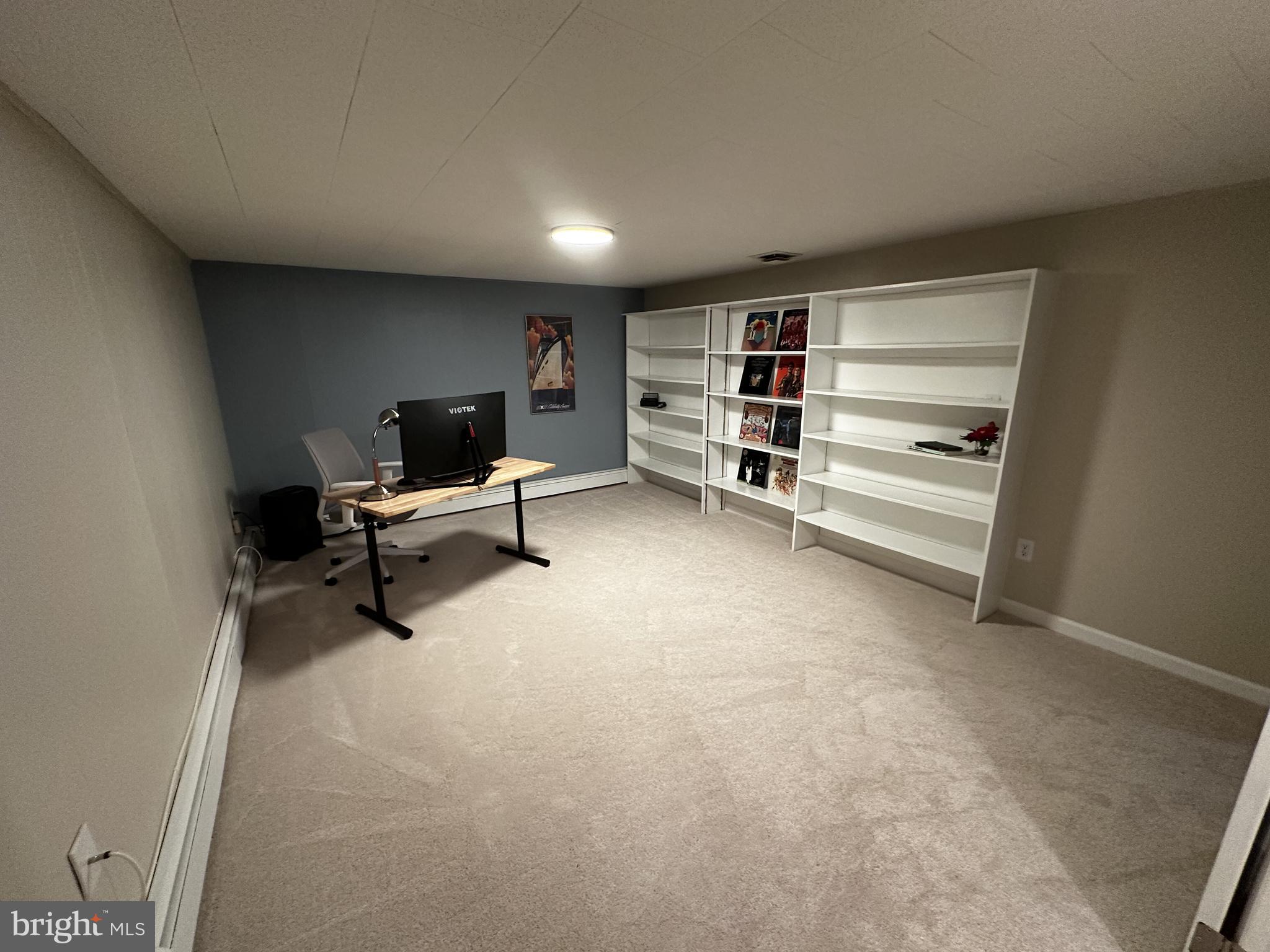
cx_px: 635
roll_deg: -0.5
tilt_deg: -13.5
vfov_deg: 85.7
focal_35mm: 14
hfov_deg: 102.1
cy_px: 476
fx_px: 514
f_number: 2.2
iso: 400
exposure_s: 1/60
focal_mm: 2.22
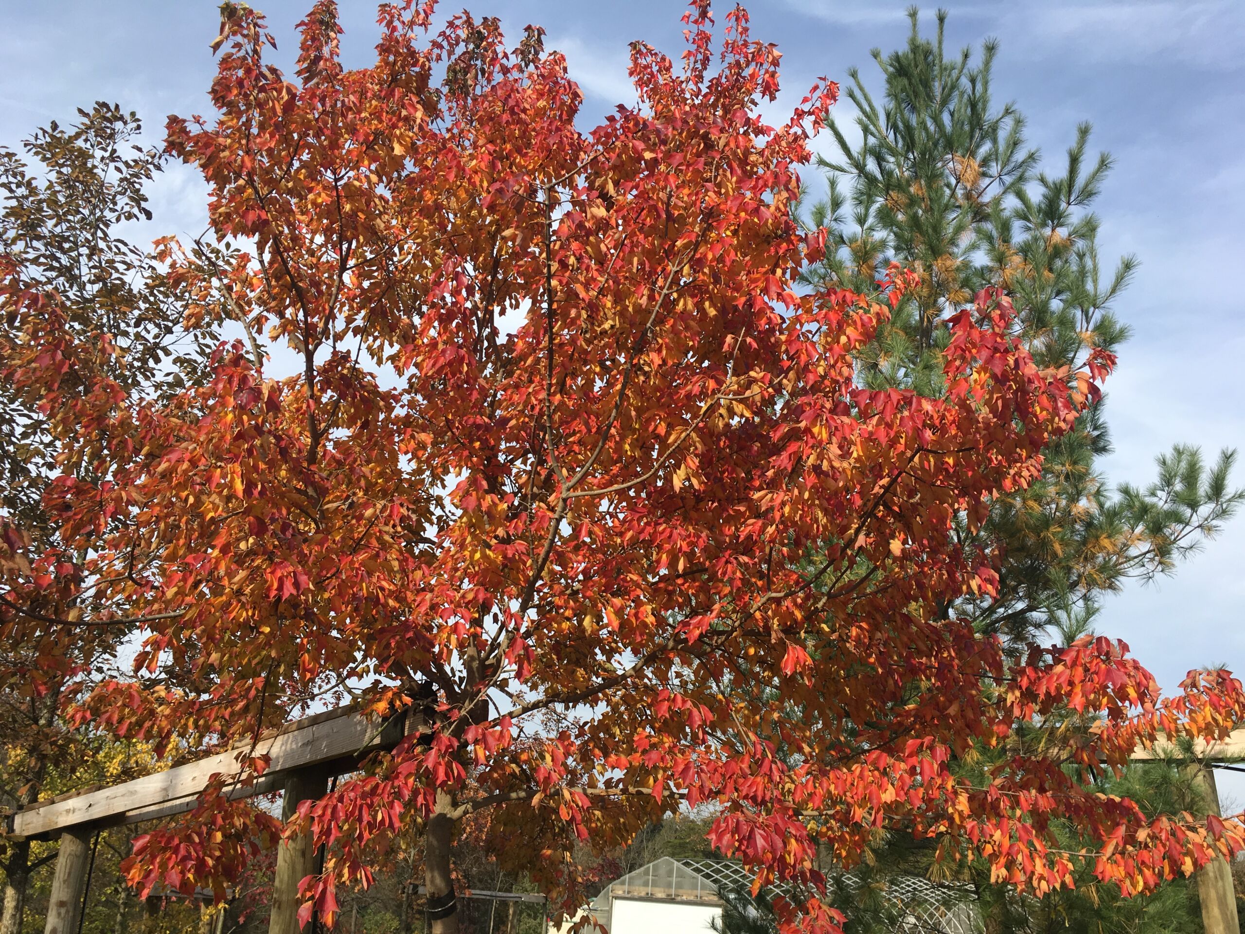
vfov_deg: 48.2
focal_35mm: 29
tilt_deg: +20.9
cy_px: 467
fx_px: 1043
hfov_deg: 61.7
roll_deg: -3.1
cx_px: 622
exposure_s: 1/1202
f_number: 2.2
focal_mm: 4.15
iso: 25
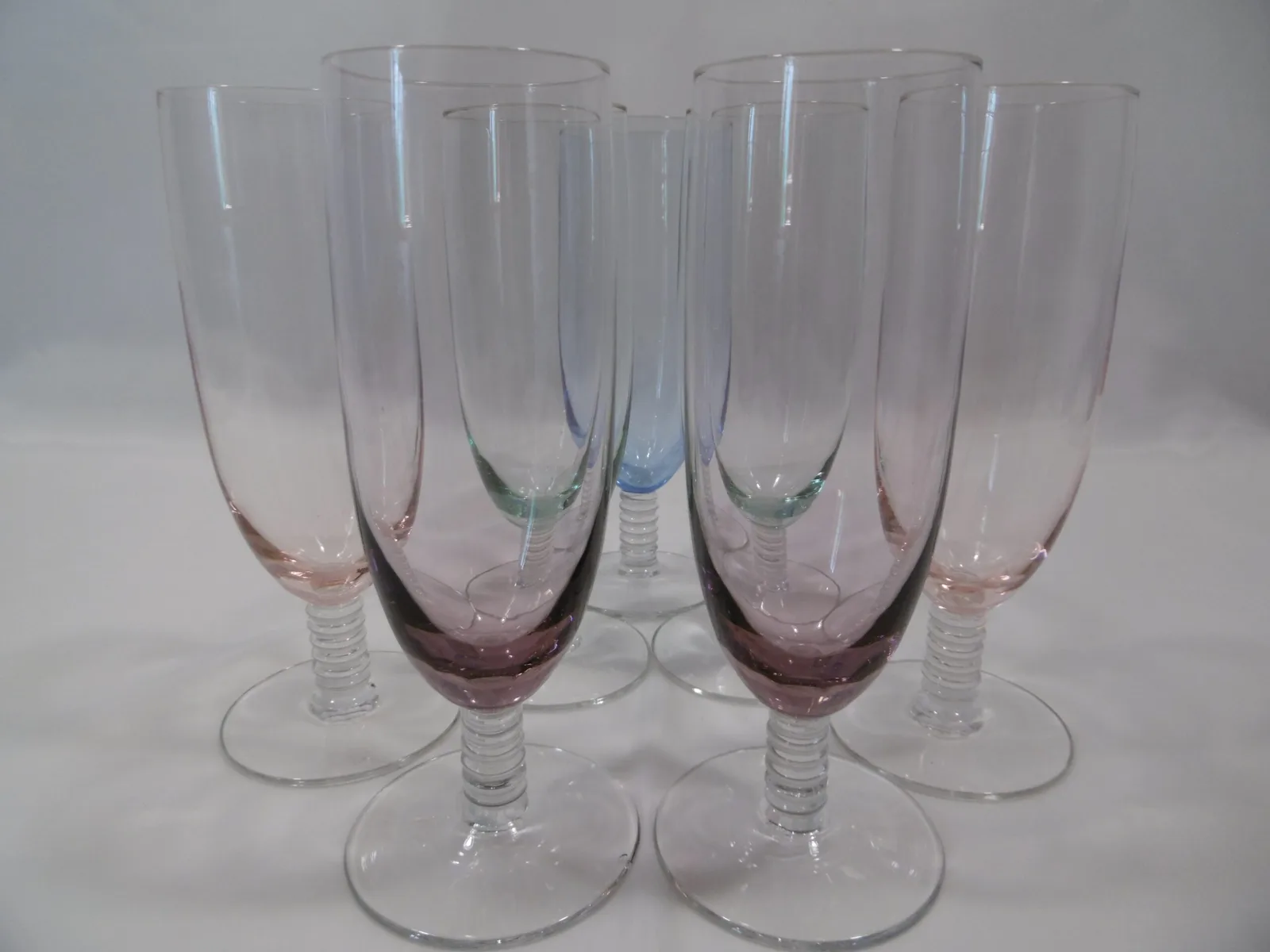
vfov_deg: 56.8
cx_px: 635
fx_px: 881
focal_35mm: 24
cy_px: 476
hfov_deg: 71.6
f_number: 3.1
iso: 100
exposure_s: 1/60
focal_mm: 4.3
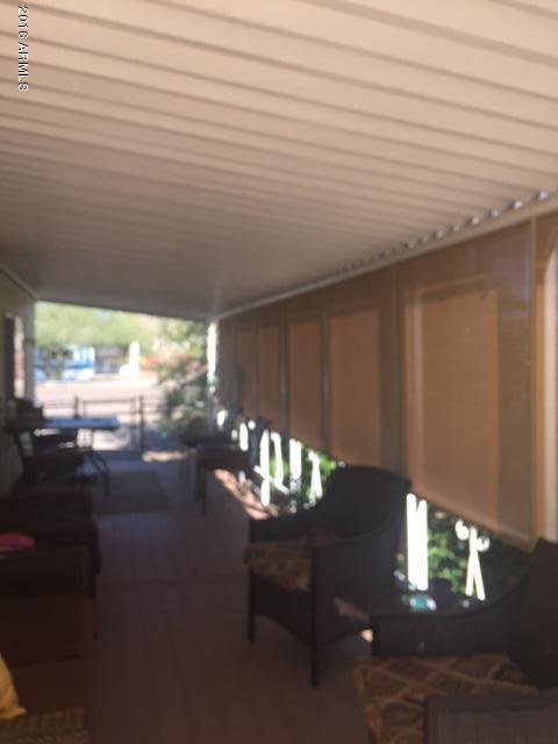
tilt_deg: -1.6
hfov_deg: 48.2
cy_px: 372
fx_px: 623
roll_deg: +0.4
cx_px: 279
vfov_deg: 61.7
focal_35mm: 29
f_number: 2.2
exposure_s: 1/507
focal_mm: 4.15
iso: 32
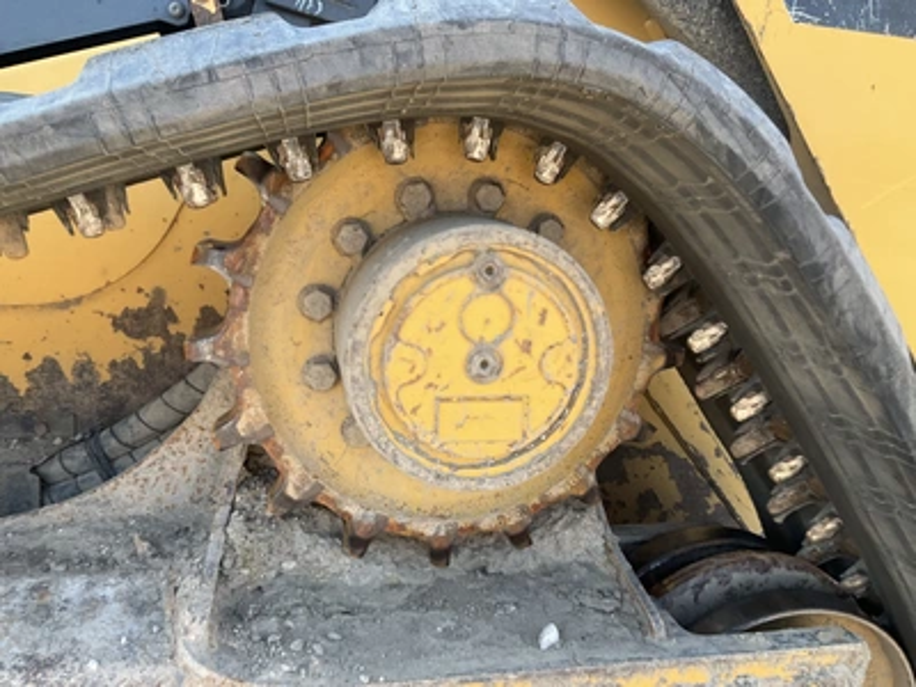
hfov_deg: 61.7
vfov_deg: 48.2
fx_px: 767
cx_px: 458
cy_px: 344
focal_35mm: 29
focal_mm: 3
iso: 20
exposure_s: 1/125
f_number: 1.8
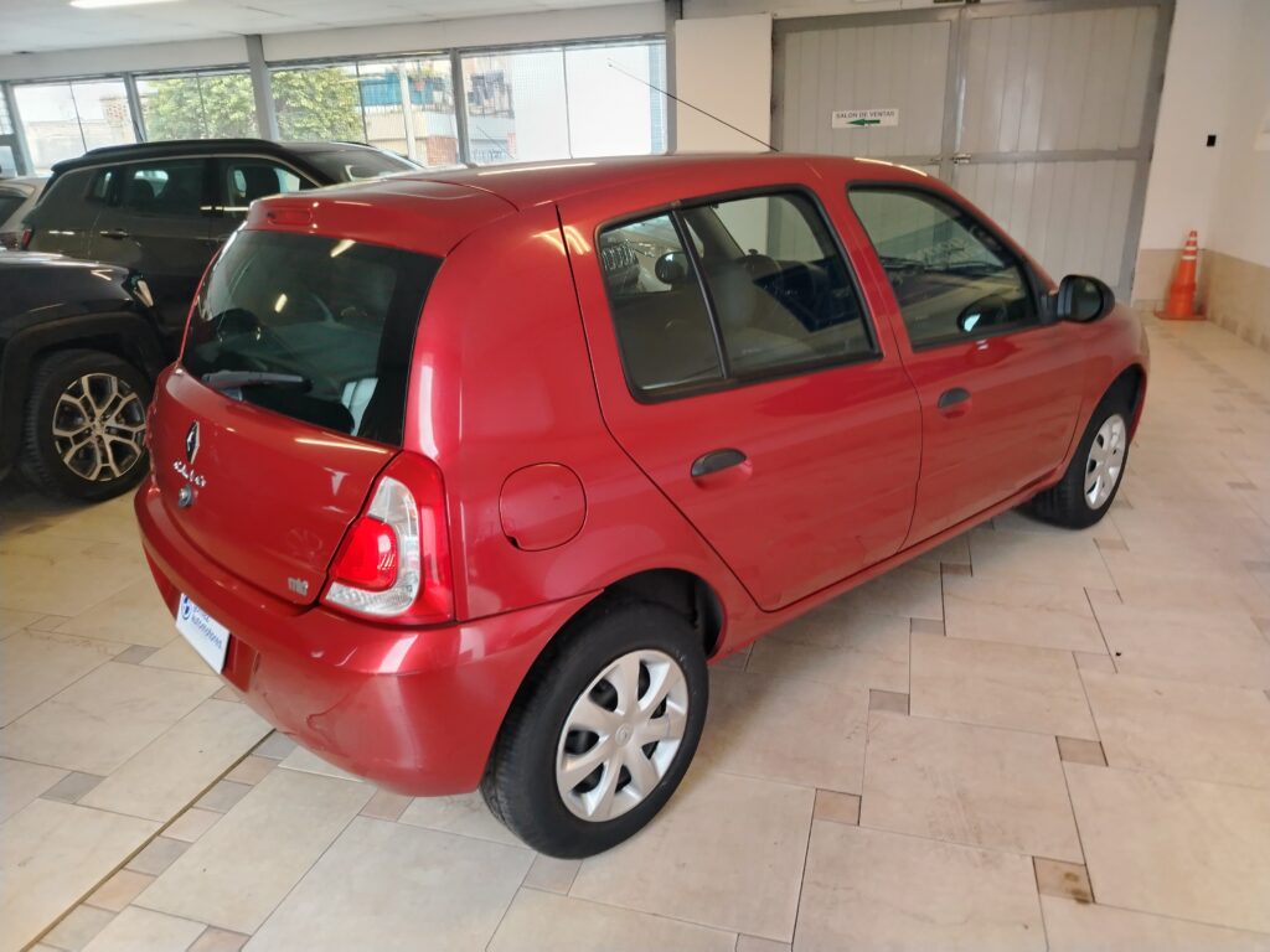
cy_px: 476
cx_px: 635
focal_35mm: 24
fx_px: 881
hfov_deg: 71.6
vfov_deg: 56.8
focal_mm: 5.25
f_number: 1.75
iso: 559
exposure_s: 1/50
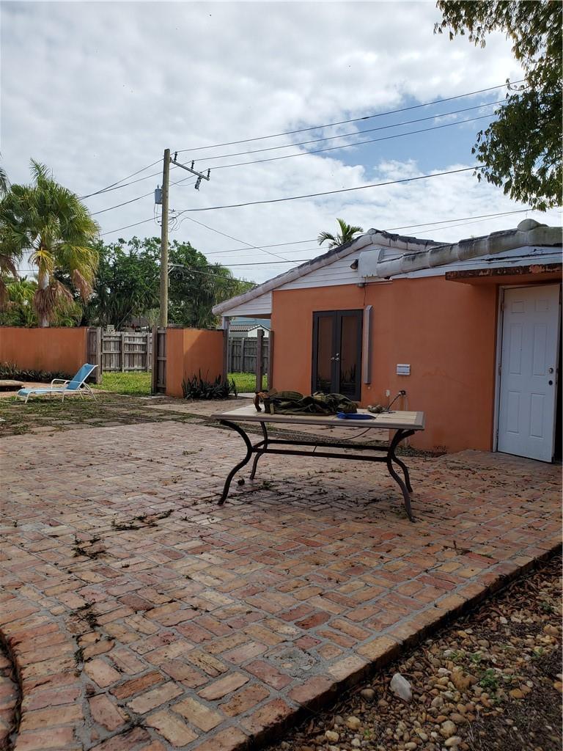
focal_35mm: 26
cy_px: 376
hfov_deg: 53.1
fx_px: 564
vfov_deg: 67.3
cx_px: 282
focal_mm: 4.3
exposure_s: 1/1824
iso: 50
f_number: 2.4
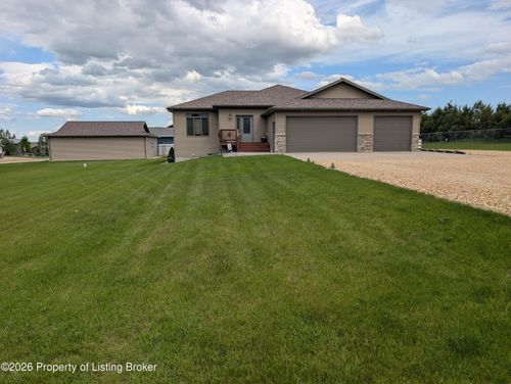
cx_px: 256
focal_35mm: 24
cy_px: 192
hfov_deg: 71.5
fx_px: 355
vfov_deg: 56.9
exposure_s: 1/1159
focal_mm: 6.9
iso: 19
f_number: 1.68
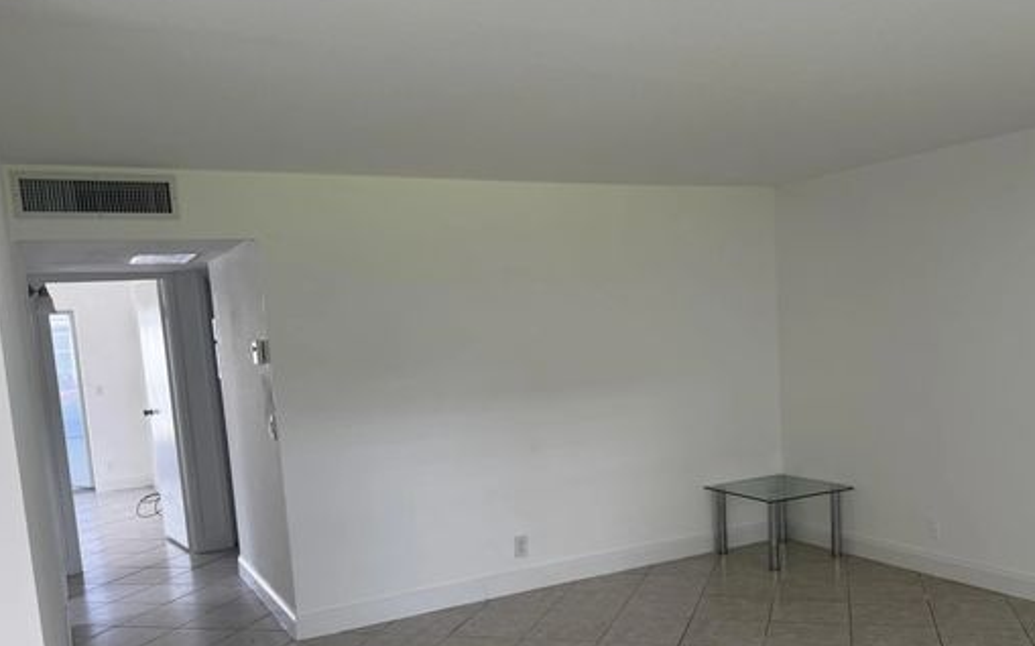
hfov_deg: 59.3
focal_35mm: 32
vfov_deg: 39.0
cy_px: 425
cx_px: 612
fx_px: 903
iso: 50
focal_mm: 6.76
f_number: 1.78
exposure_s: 1/125
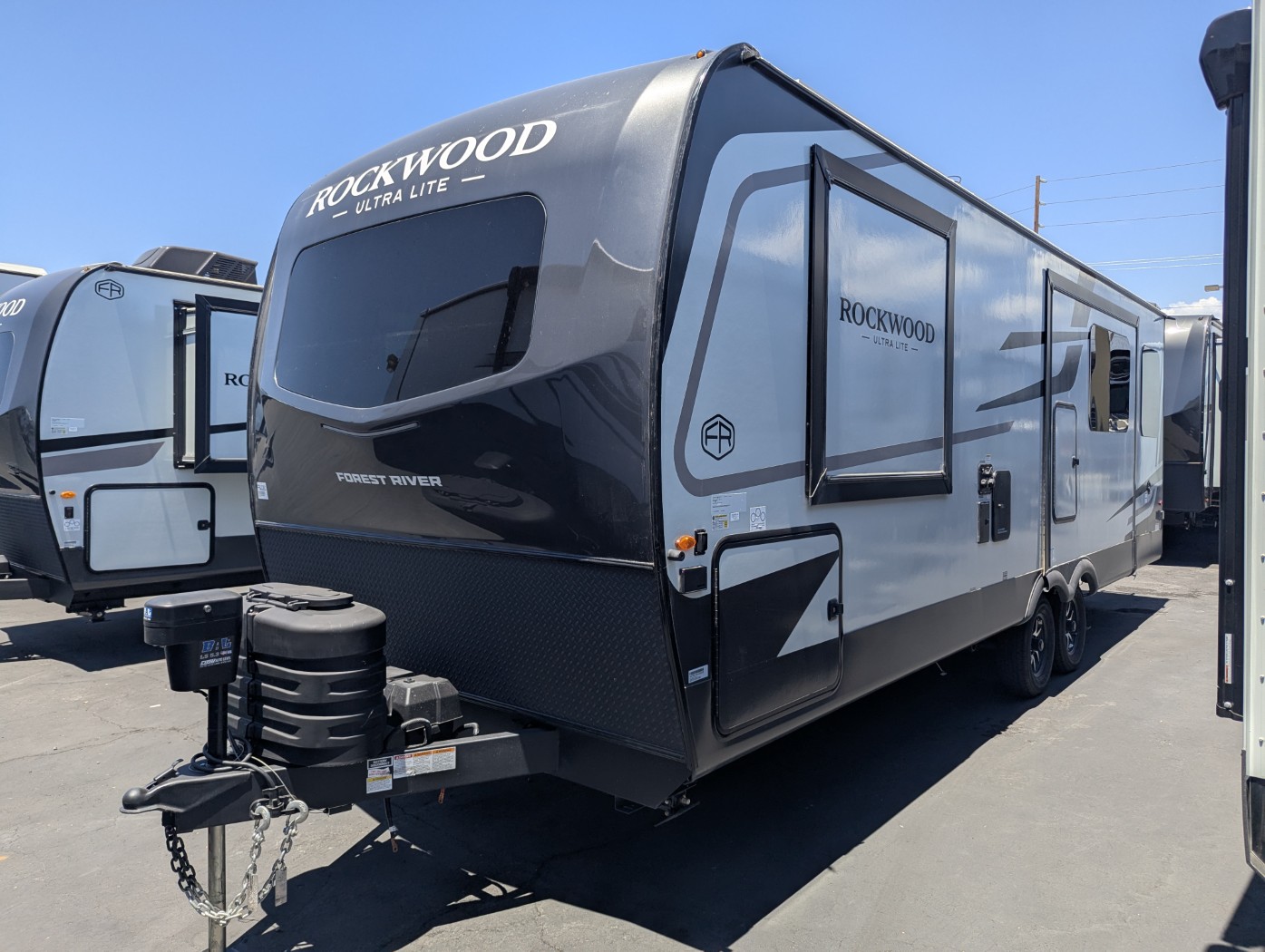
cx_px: 632
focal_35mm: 24
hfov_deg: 71.5
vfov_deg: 56.9
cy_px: 476
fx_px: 878
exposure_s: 1/1258
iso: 45
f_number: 1.85
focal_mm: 6.81
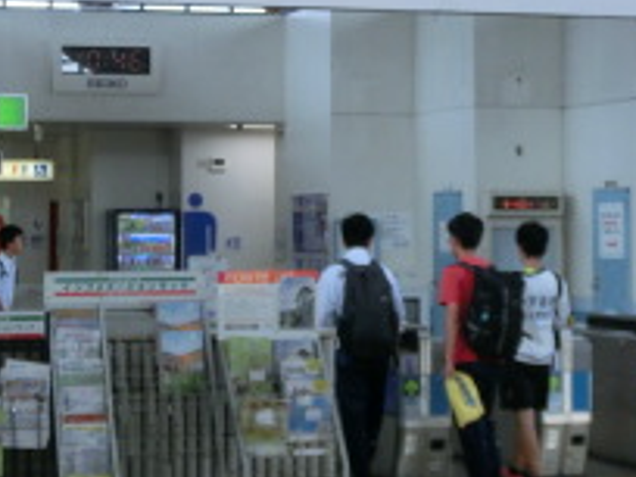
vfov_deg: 13.4
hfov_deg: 17.9
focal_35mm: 110
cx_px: 231
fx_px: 2021
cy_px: 131
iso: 125
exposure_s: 1/125
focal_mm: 6.1
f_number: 3.2
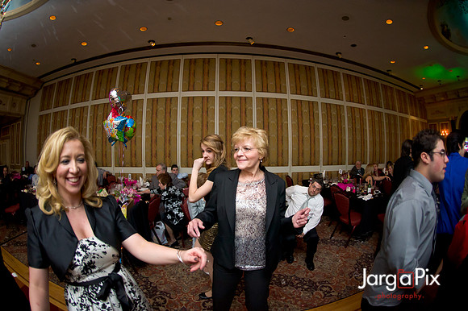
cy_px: 156
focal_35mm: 16
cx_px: 234
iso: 3200
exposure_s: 1/125
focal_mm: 16
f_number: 3.2
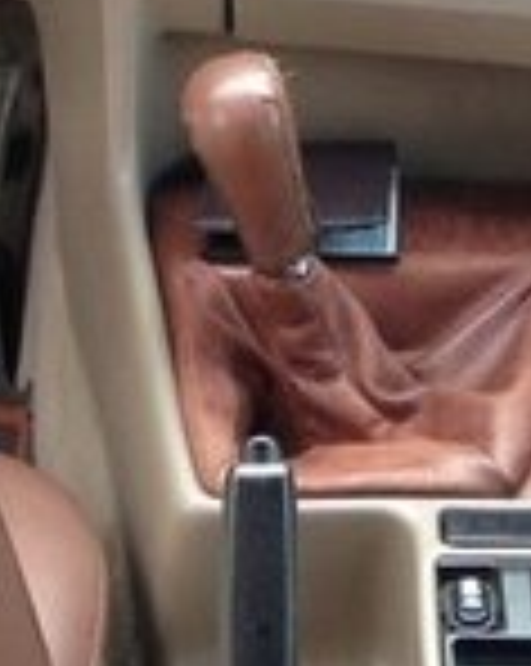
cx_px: 324
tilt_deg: -13.9
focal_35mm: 144
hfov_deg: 10.7
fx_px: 2835
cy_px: -362
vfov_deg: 12.7
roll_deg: -3.0
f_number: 2.4
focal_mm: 4.12
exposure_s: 1/120
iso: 80
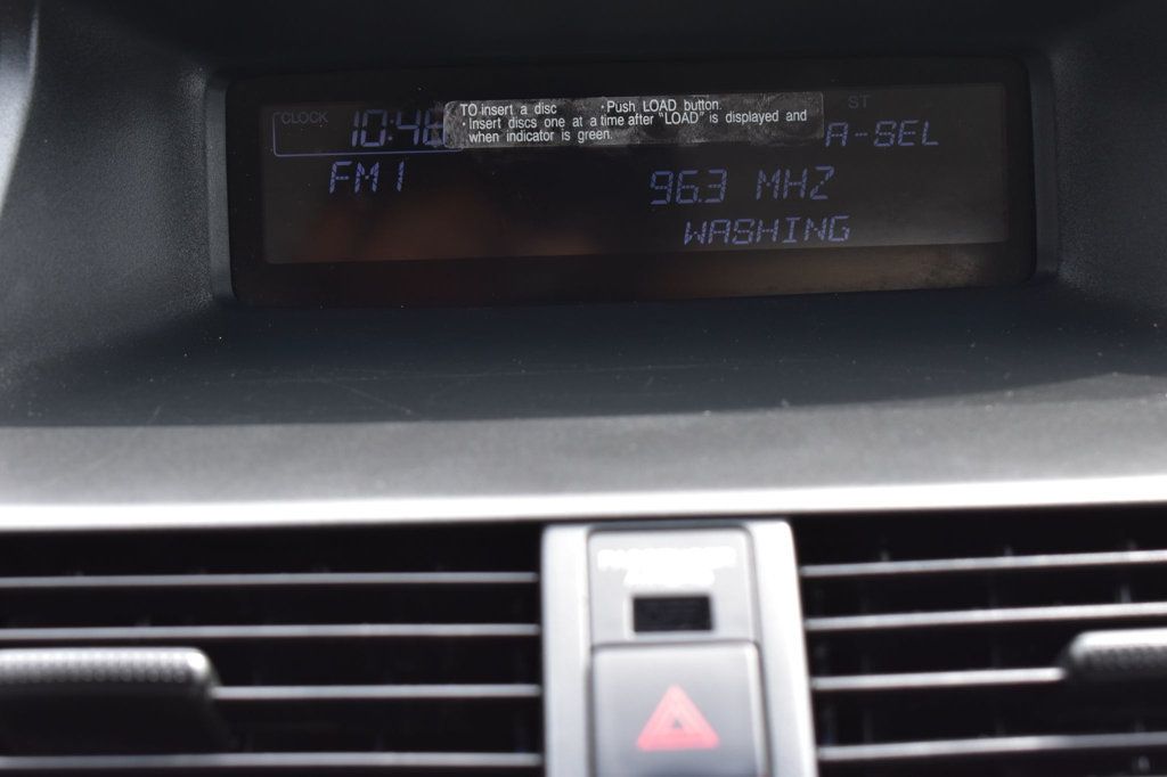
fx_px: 2673
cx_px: 584
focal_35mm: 82
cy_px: 388
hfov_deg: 24.6
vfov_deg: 16.5
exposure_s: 1/60
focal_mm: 55
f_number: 8
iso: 400
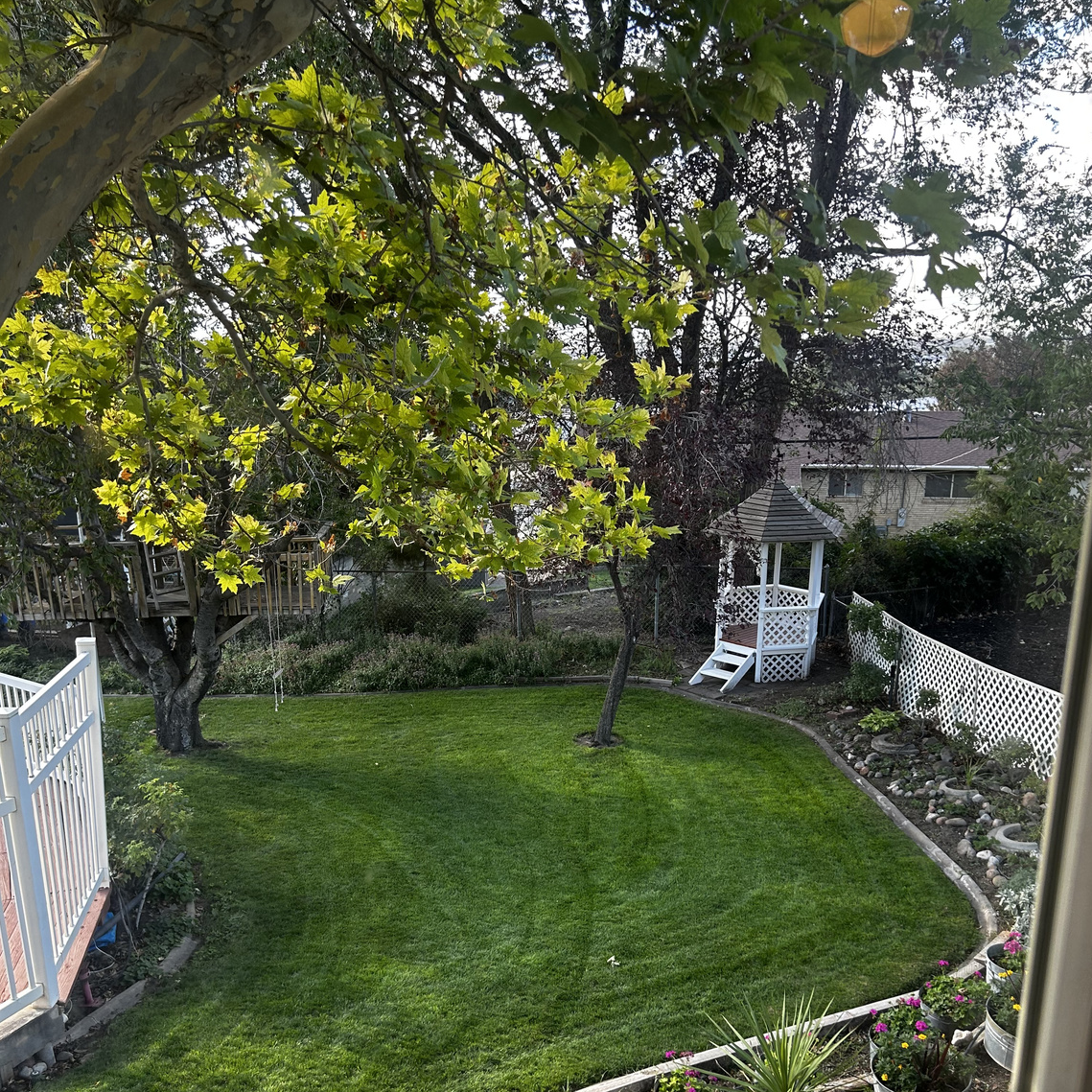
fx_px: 1106
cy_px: 663
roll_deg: +0.6
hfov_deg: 52.5
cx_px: 551
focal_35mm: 31
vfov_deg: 52.1
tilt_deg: -16.3
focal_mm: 5.7
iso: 50
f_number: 1.5
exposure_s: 1/150
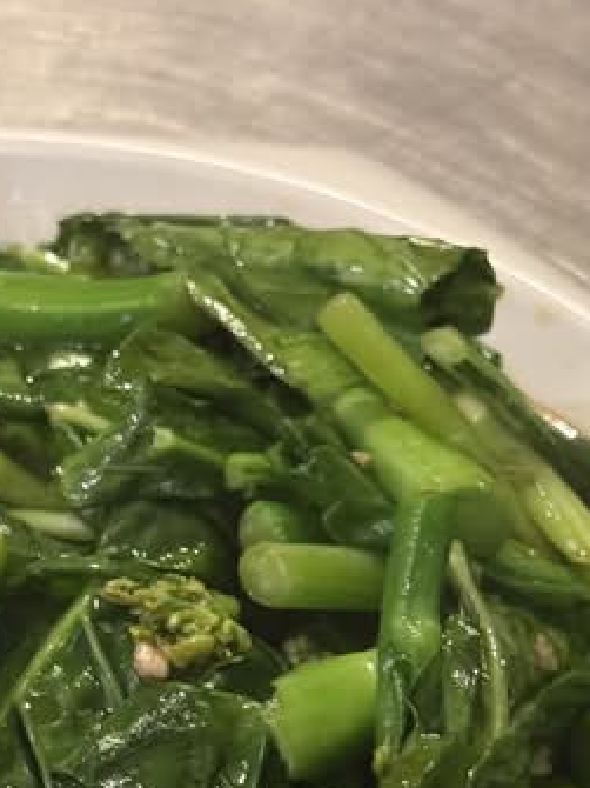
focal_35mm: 105
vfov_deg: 18.5
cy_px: 648
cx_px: 277
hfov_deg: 14.1
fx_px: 2388
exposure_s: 1/33
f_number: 1.78
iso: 500
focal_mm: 6.76
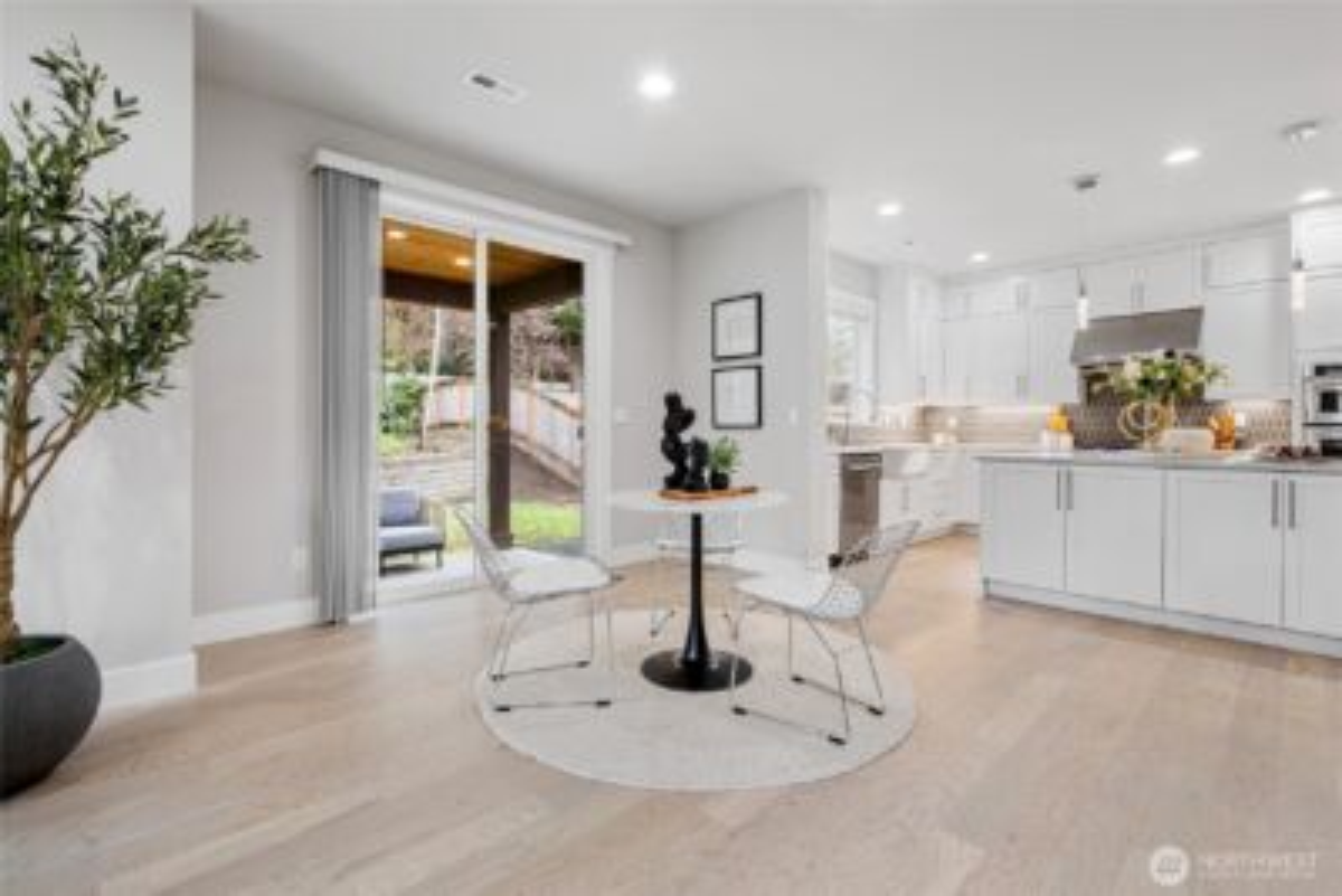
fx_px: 597
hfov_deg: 96.7
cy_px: 448
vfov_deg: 73.8
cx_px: 671
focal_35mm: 16
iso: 100
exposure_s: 1/2
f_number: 11
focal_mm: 16
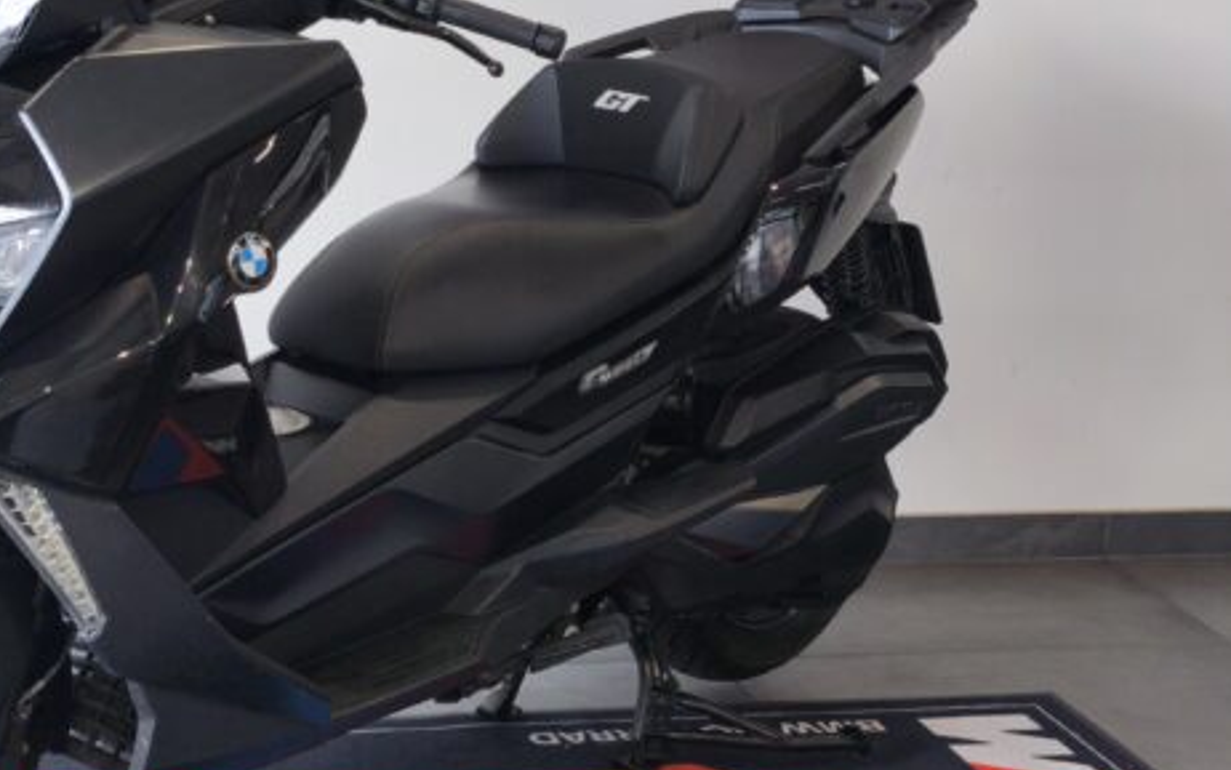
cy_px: 293
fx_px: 2718
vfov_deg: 16.1
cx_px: 458
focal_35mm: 81
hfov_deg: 25.4
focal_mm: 6.57
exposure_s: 1/104
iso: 50
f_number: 1.6
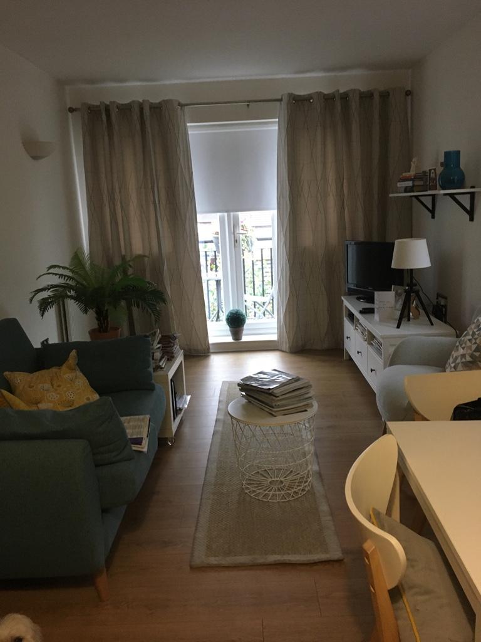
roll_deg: +3.2
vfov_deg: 61.7
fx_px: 537
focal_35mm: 29
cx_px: 240
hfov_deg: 48.2
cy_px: 321
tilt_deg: -13.1
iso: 200
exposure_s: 1/20
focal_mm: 4.15
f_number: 2.2
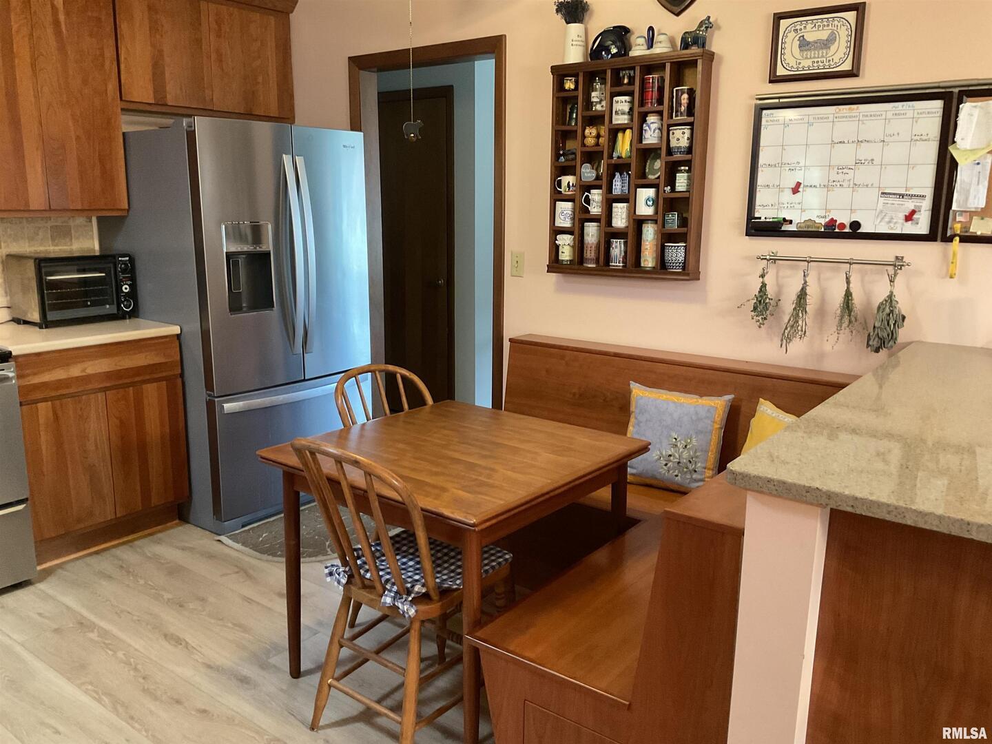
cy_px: 372
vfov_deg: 48.2
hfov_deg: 61.7
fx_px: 831
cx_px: 496
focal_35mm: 29
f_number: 1.8
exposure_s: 1/40
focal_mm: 3
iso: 250
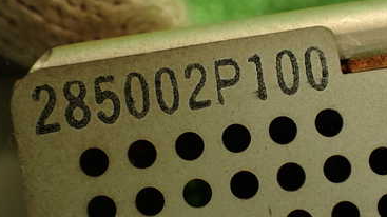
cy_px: 134
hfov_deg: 36.3
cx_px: 251
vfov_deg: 21.0
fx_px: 585
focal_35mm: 57
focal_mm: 5.79
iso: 200
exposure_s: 1/60
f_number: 2.4
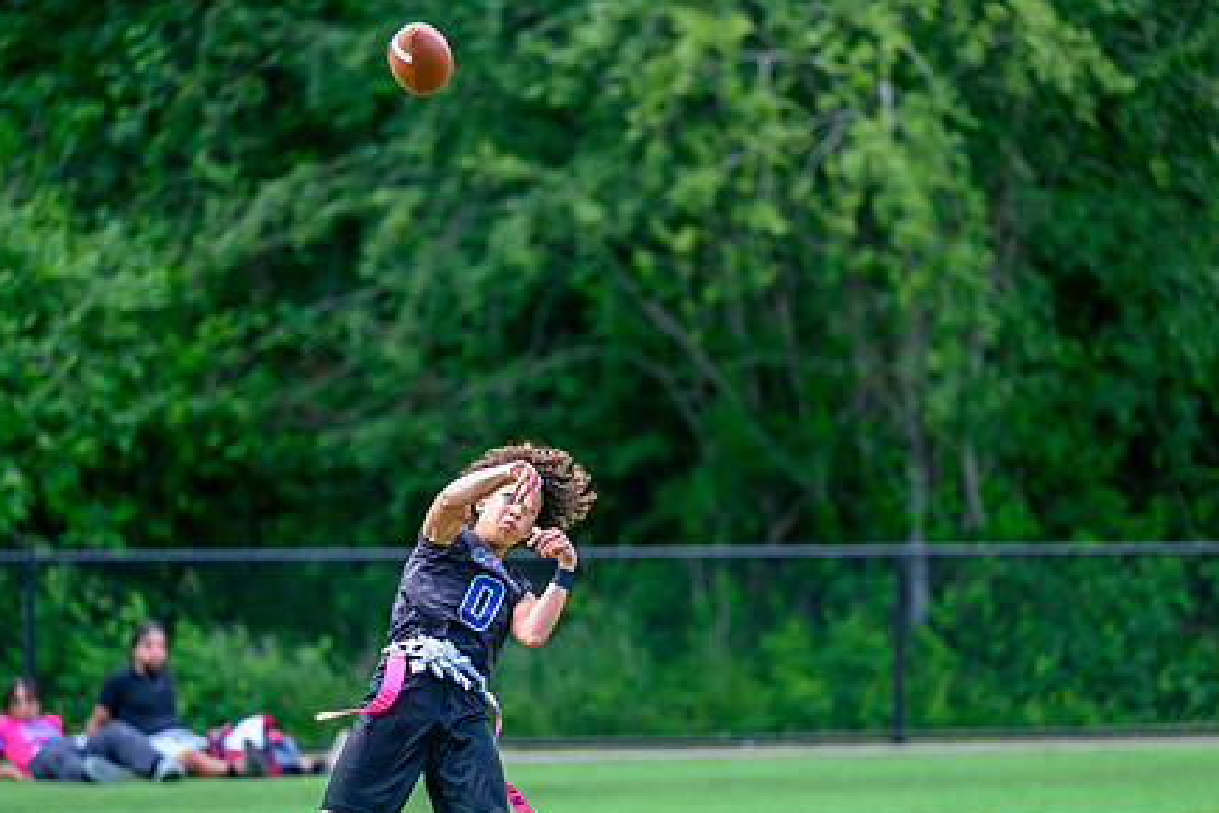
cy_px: 517
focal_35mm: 240
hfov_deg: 8.6
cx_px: 513
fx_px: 8126
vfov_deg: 5.7
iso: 500
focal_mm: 180
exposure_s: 1/2000
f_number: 2.8
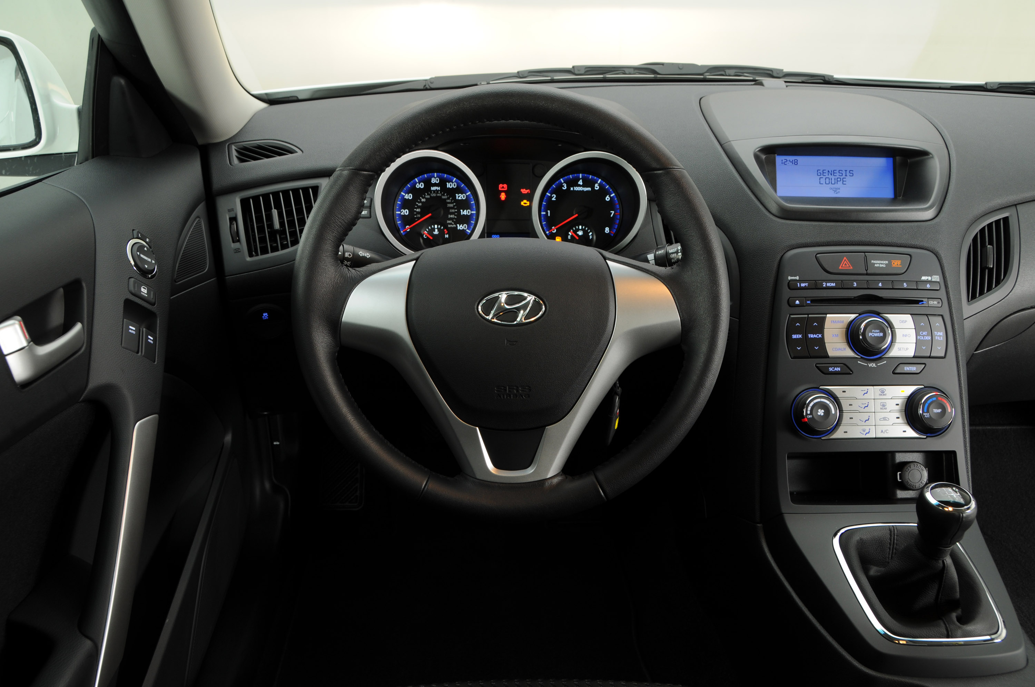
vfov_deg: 43.5
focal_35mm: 30
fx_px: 862
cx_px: 518
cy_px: 344
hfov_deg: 62.0
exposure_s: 1/2
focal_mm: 20
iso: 200
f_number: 7.1
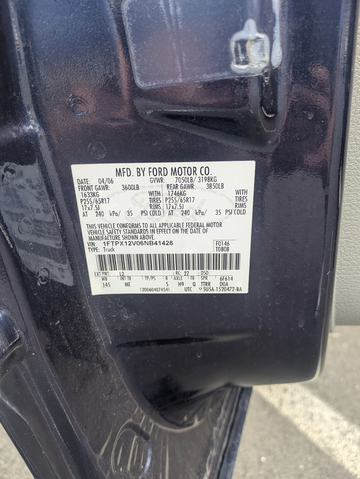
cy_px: 243
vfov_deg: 67.3
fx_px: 360
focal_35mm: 26
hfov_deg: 53.1
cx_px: 187
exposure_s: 1/120
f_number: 1.89
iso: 74
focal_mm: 5.43
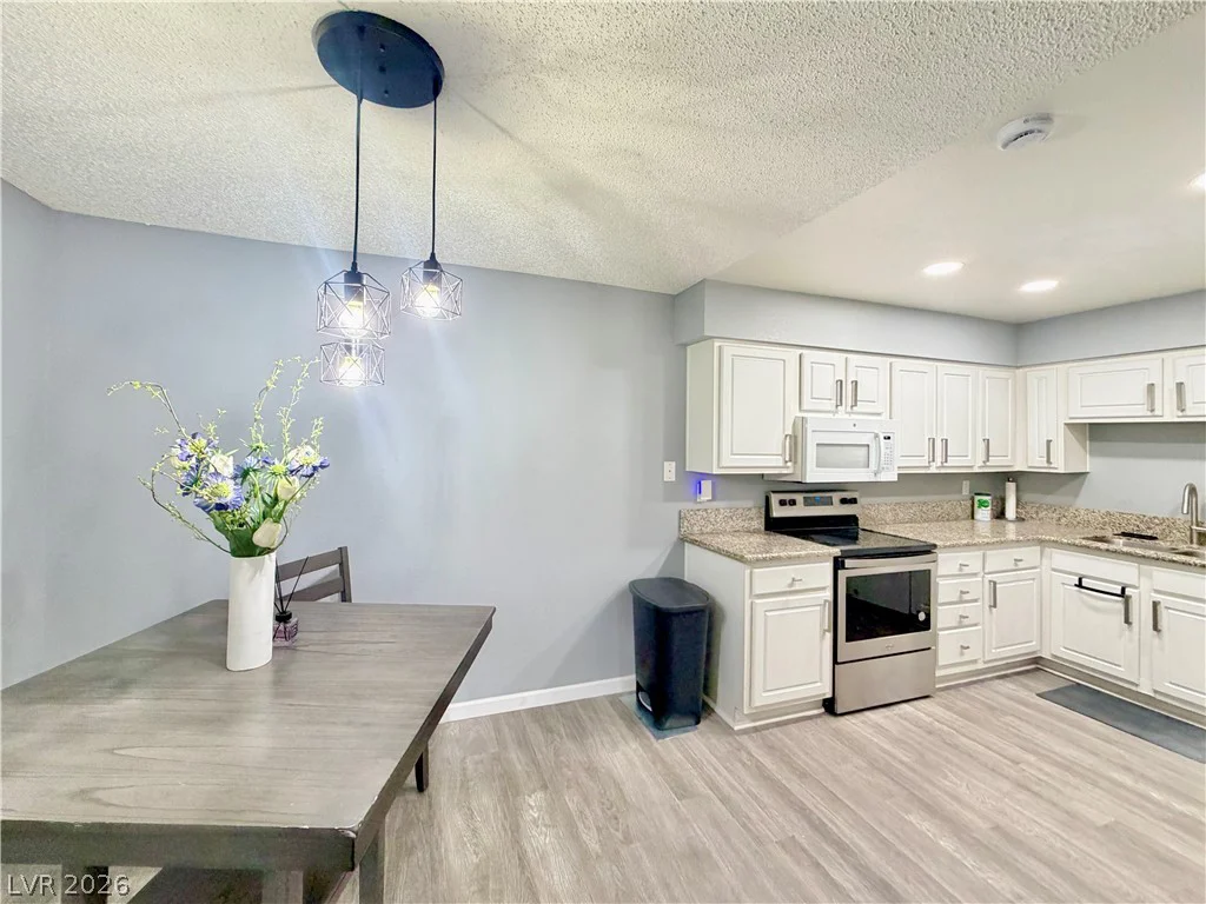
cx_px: 603
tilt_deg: -2.1
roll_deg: -0.7
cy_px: 452
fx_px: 488
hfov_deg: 102.1
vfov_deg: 85.7
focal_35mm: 14
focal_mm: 2.22
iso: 400
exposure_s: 1/60
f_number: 2.2
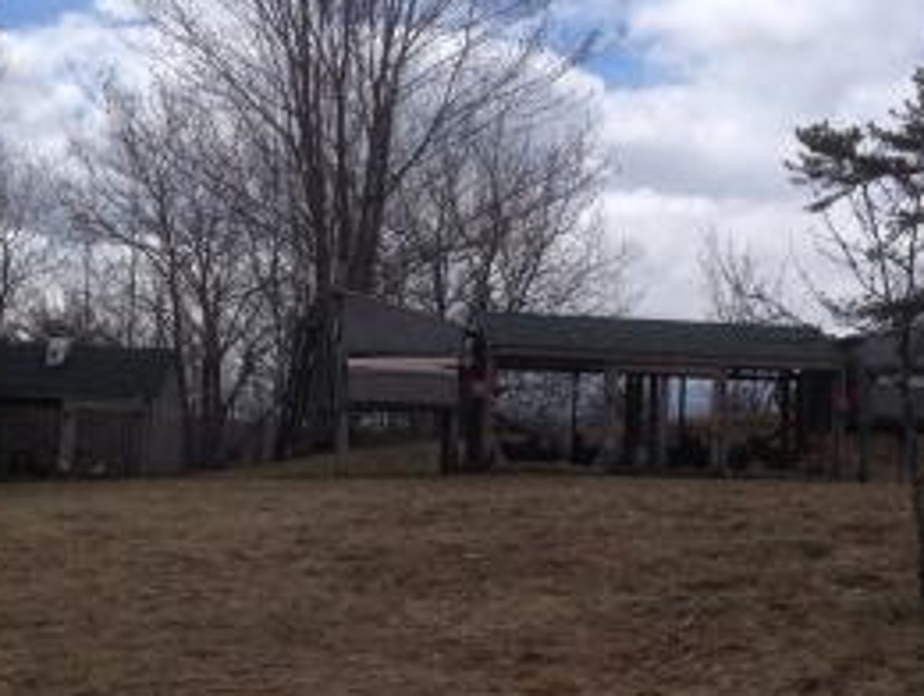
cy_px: 405
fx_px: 2086
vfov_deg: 18.9
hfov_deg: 25.0
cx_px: 469
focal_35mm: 78
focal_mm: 4.28
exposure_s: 1/2632
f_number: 2.4
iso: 50
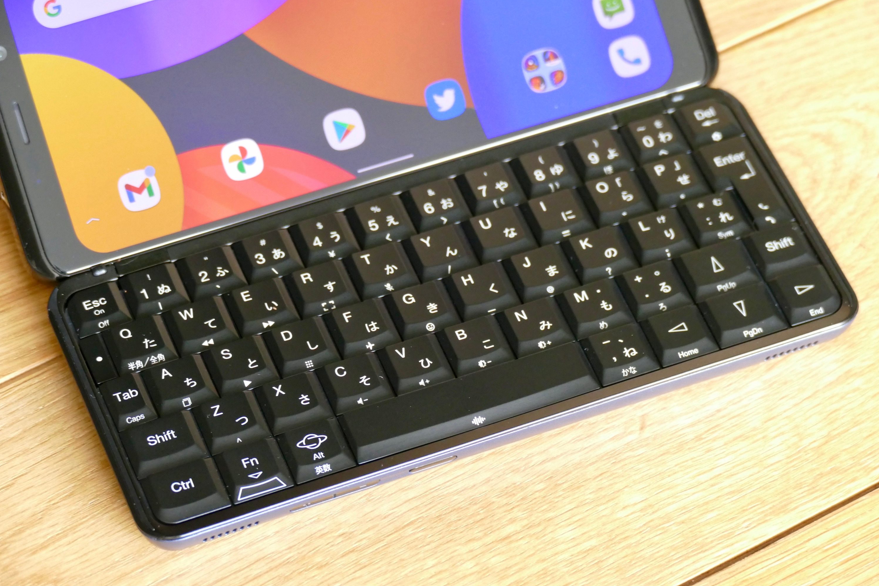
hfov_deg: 12.0
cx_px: 441
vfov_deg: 8.0
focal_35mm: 171
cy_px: 292
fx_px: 4175
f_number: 4
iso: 1600
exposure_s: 1/50
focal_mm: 61.93
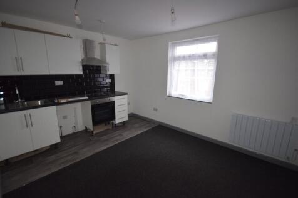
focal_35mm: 16
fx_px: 137
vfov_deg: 72.0
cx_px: 149
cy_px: 99
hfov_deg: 95.0
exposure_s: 1/60
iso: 1100
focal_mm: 11
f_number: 4.2
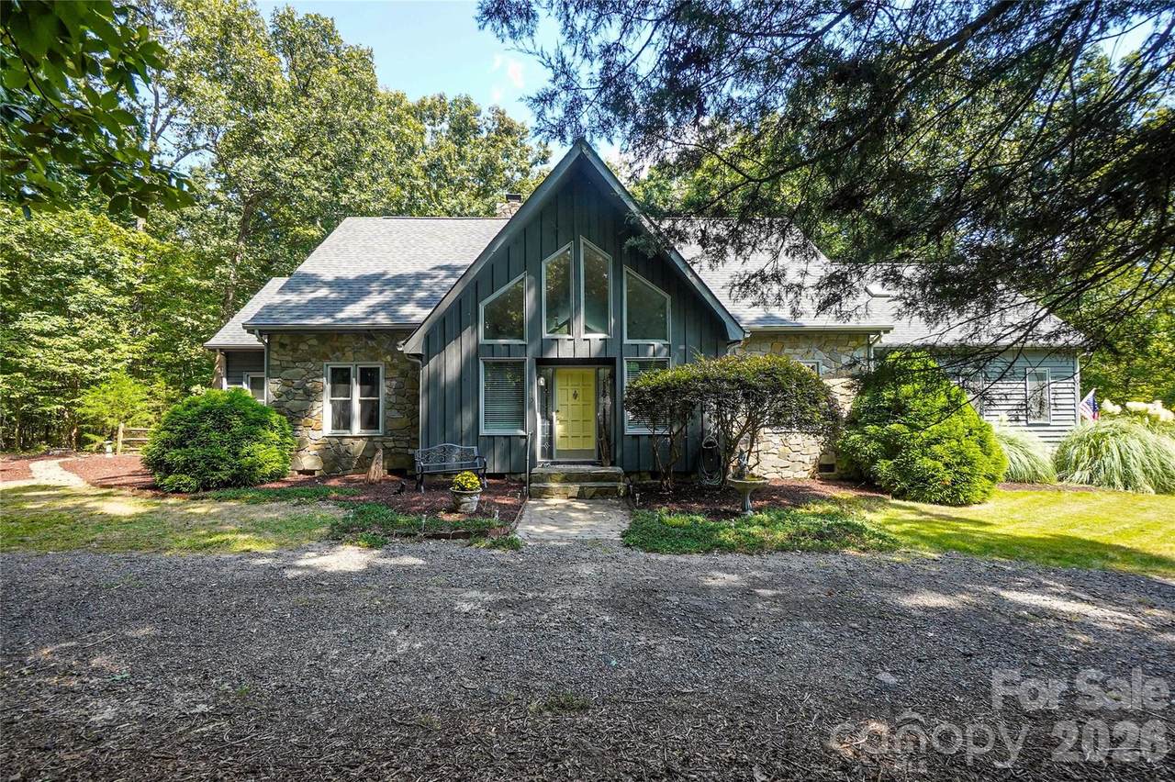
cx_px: 588
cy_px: 391
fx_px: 489
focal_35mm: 15
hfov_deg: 100.4
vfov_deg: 77.3
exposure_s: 1/160
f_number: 7.1
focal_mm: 10
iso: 400
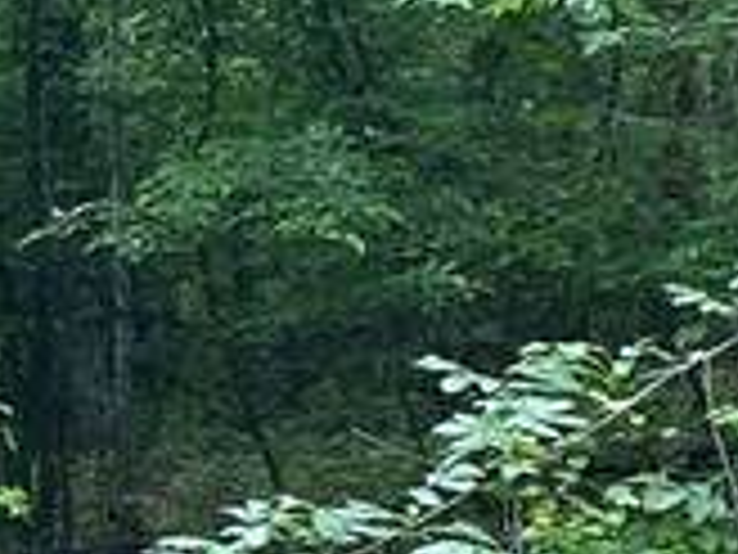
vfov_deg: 7.3
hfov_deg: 8.9
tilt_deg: -6.5
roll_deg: -0.5
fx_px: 4328
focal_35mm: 203
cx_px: -950
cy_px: 559
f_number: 1.8
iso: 64
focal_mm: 4.25
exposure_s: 1/121
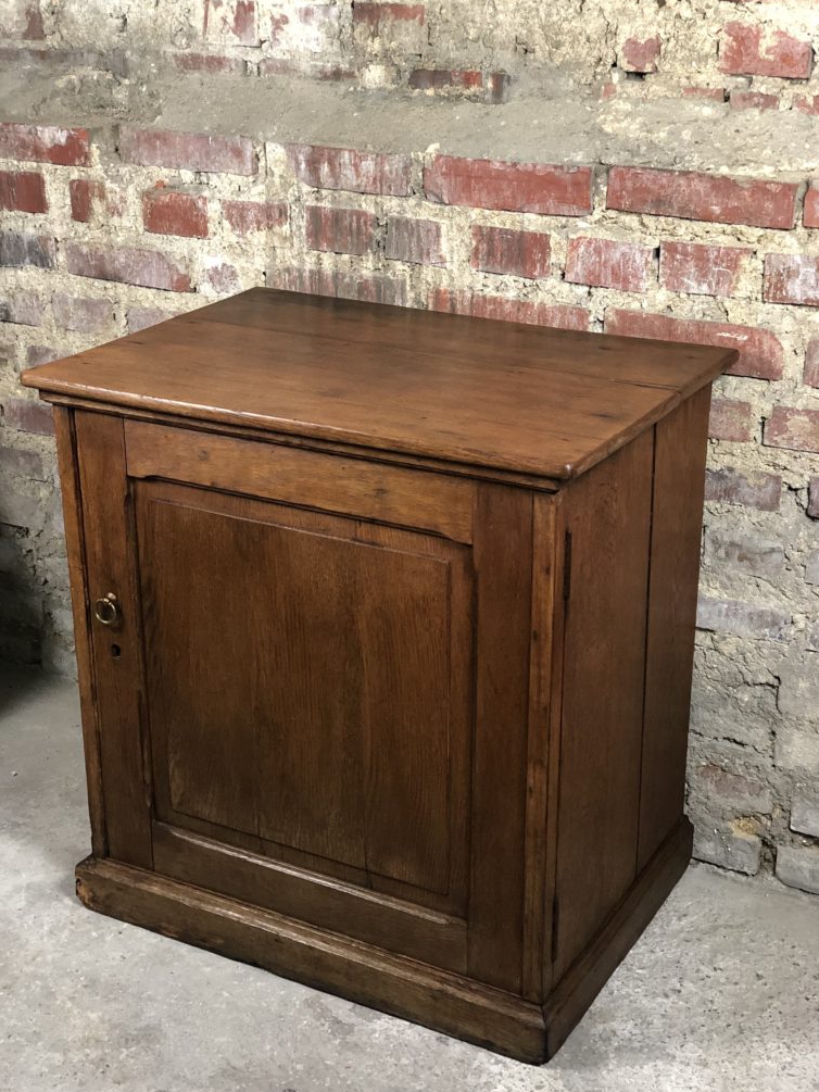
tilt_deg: -21.7
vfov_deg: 36.2
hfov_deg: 27.5
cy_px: 549
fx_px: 1672
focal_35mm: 53
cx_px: 416
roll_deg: -0.2
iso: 160
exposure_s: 1/25
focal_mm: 6
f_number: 2.4
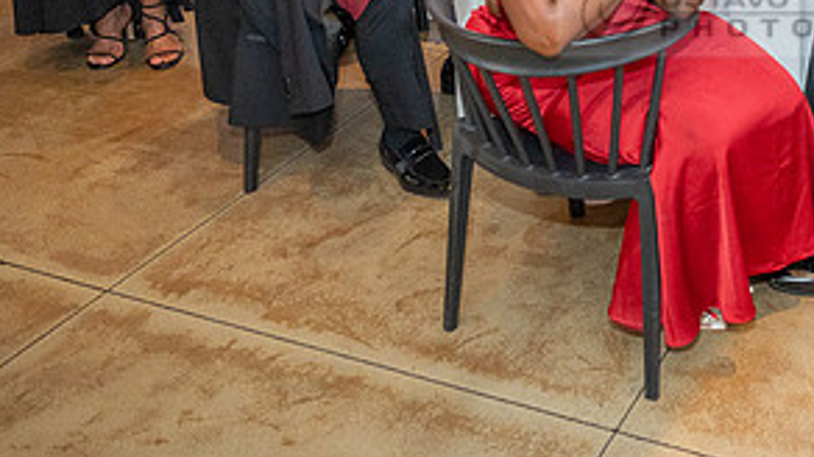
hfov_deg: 36.2
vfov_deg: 22.1
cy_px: -10
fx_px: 1122
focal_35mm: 52
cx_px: 800
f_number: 2.8
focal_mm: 25
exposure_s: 1/200
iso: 2000
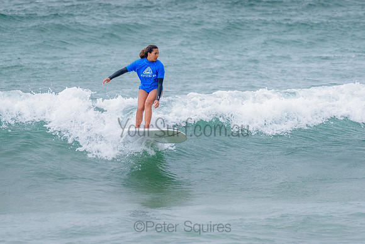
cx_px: 149
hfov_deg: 3.4
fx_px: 6217
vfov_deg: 2.2
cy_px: 94
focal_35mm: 613
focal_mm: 500
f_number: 5.6
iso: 640
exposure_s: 1/2000
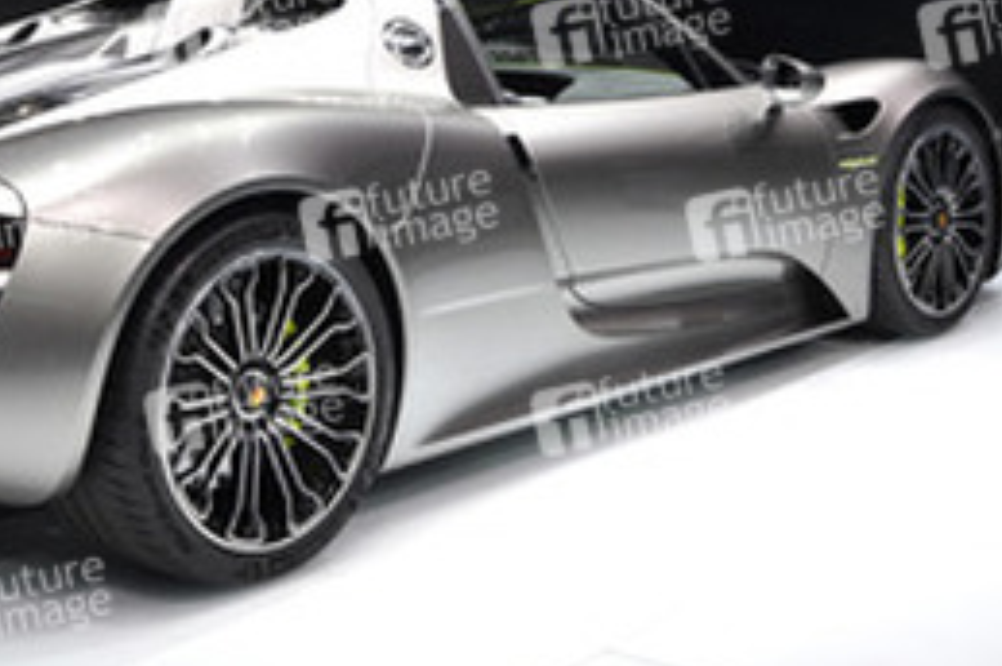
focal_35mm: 68
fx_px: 1890
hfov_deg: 29.4
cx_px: 296
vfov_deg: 19.7
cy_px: 120
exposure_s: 1/250
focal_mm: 26
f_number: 8
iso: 200
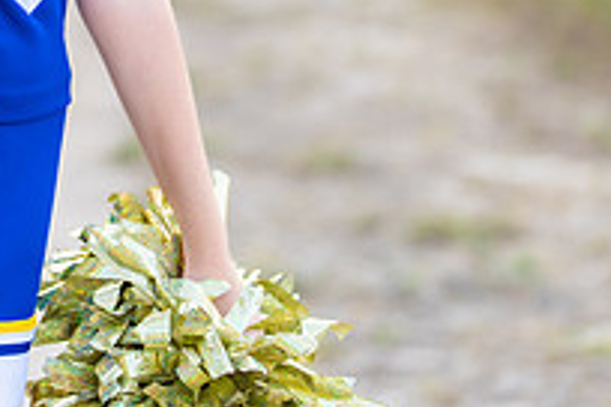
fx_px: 3123
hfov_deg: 11.1
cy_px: -84
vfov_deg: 7.4
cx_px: -28
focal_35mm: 184
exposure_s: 1/800
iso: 100
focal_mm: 50
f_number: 1.2
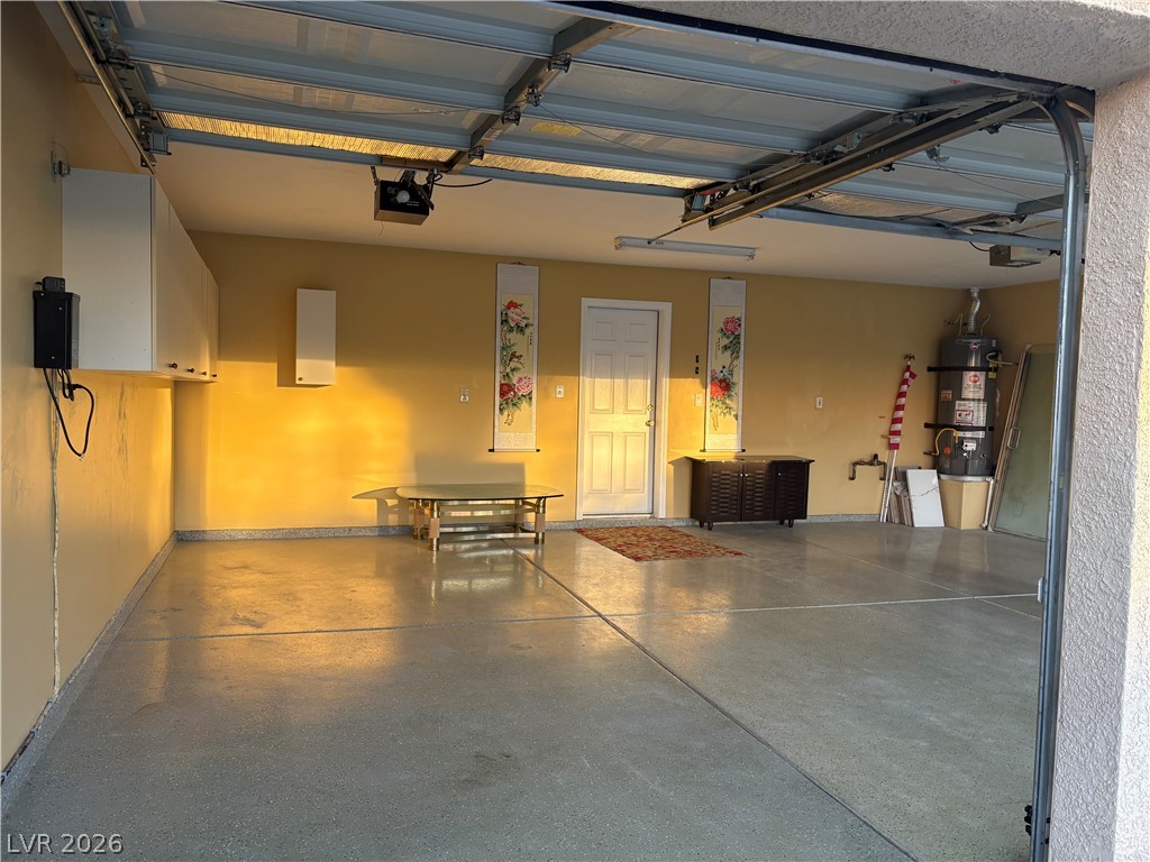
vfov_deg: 53.1
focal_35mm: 26
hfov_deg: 67.3
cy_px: 431
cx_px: 575
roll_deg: -1.2
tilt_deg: -2.7
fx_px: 864
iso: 80
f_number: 1.6
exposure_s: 1/165
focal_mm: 5.96
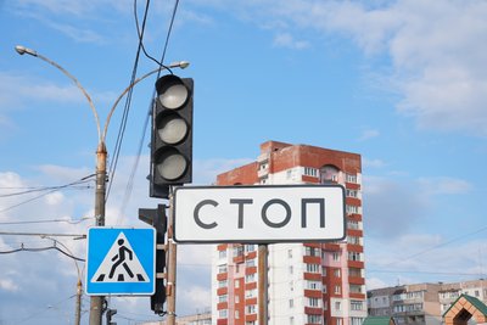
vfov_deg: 19.5
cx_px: 244
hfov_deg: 28.8
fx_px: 947
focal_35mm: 70
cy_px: 162
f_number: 8
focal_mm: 70
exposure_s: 1/160
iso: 80
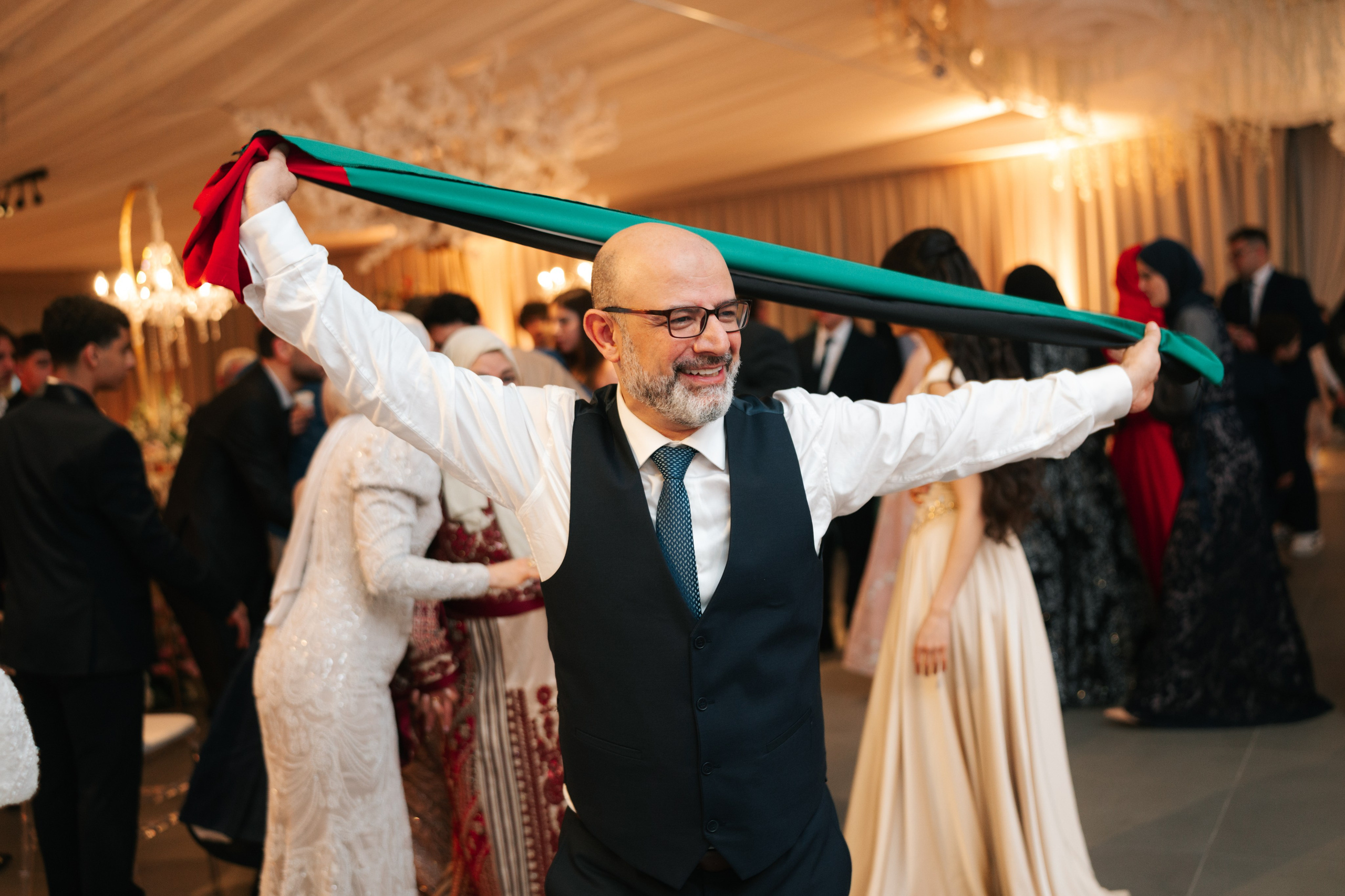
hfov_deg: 50.3
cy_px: 448
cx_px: 672
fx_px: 1432
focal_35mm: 38
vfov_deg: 34.8
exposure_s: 1/160
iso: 1000
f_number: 2
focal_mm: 35
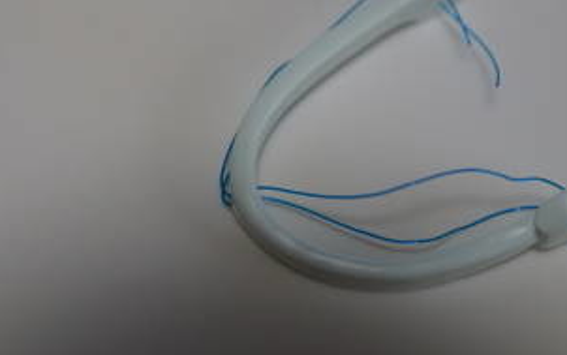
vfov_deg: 13.3
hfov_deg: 21.4
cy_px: -8
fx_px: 1499
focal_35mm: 97
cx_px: 235
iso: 1000
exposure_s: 1/160
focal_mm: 30
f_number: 4
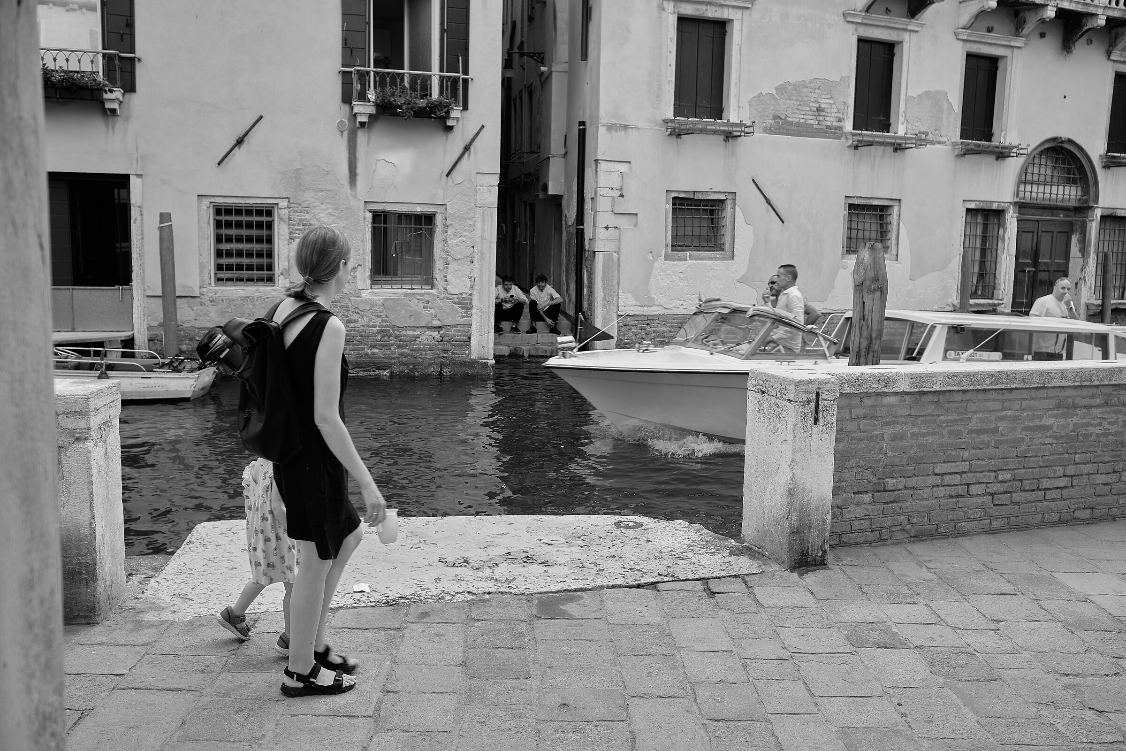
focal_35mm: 35
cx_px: 563
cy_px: 376
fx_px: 1095
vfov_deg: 37.9
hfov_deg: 54.4
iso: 200
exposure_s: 1/125
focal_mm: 23
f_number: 3.6
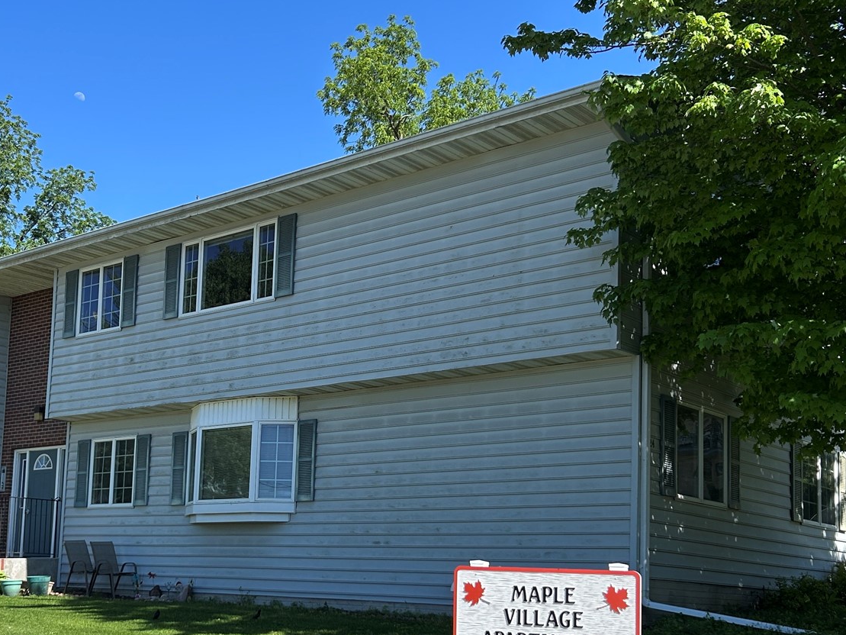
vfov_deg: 29.9
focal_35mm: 48
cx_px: 273
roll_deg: -2.5
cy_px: 463
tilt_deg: +6.3
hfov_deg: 39.1
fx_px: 1173
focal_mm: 5.7
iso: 50
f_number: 1.5
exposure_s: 1/3077
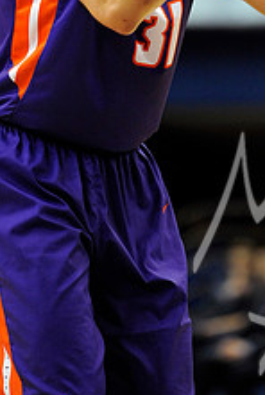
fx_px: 4491
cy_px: 5
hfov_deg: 3.4
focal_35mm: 408
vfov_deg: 5.0
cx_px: 169
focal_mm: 200
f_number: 3.5
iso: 3200
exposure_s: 1/800
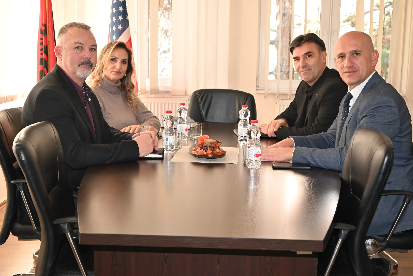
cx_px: 206
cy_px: 138
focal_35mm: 50
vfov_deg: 27.0
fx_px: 574
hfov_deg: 39.6
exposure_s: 1/60
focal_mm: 50
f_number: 6.3
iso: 900
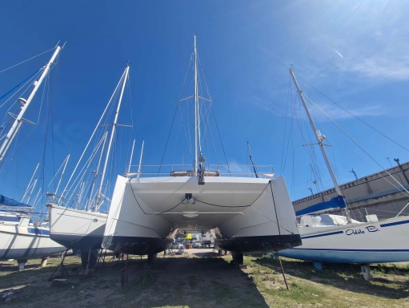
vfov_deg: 85.7
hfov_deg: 102.0
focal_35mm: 14
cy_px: 159
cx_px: 199
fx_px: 166
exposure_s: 1/2640
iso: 50
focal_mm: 2.2
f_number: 2.2
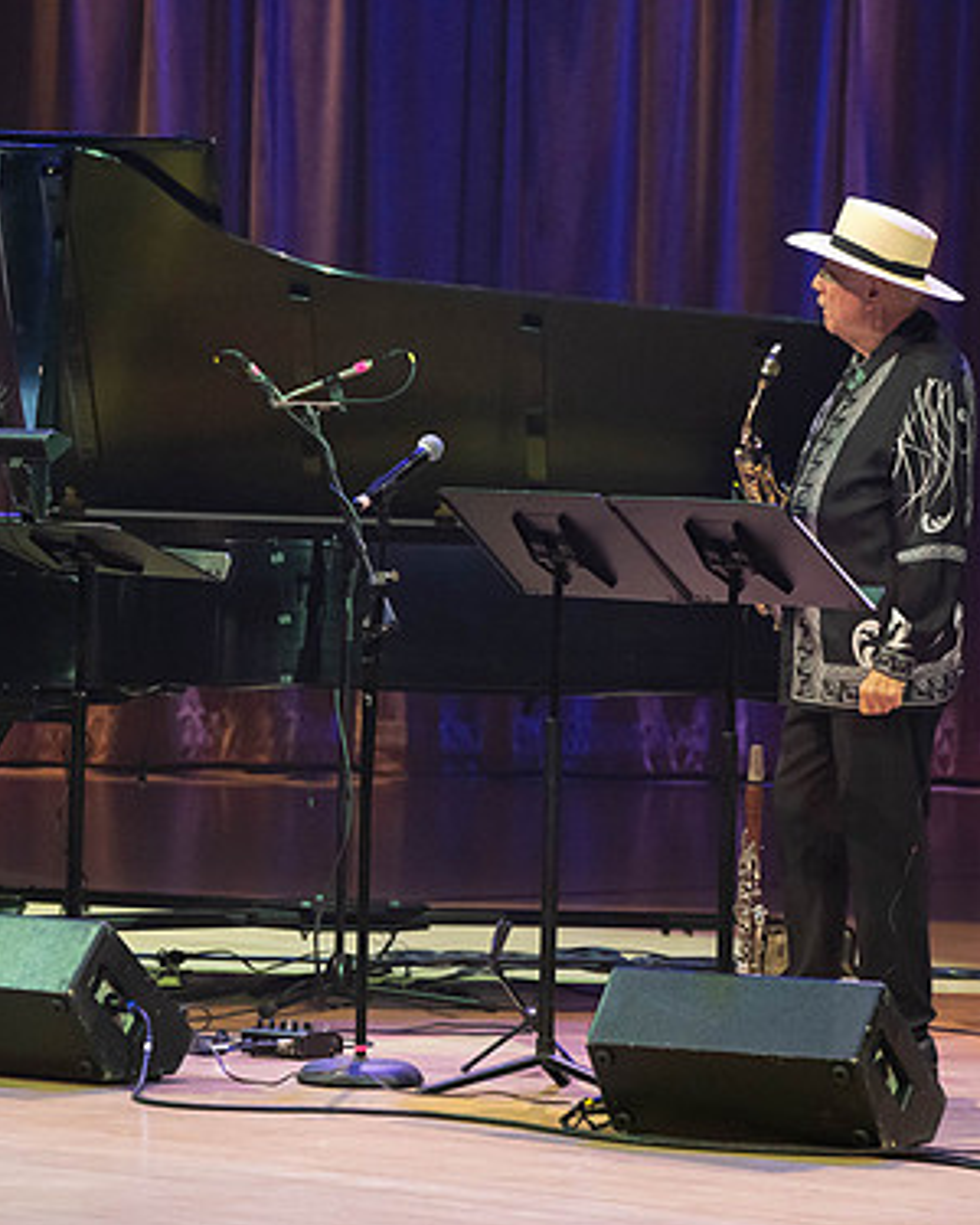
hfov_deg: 5.1
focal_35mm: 306
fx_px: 11094
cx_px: 299
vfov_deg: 6.3
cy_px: 709
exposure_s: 1/250
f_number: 5.6
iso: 3200
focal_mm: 187
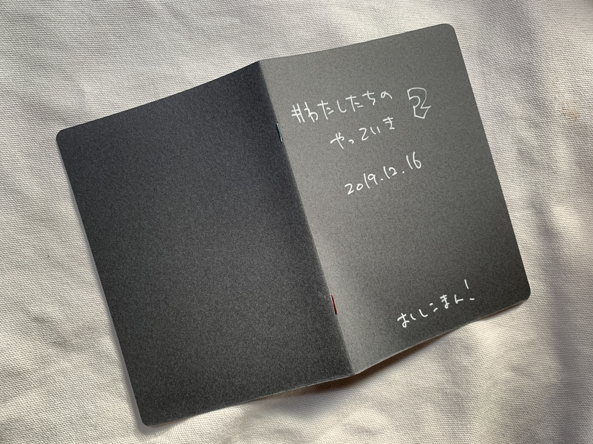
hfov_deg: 67.3
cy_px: 222
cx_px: 296
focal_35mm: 26
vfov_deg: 53.1
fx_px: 445
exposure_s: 1/83
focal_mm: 4.25
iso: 100
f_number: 1.8
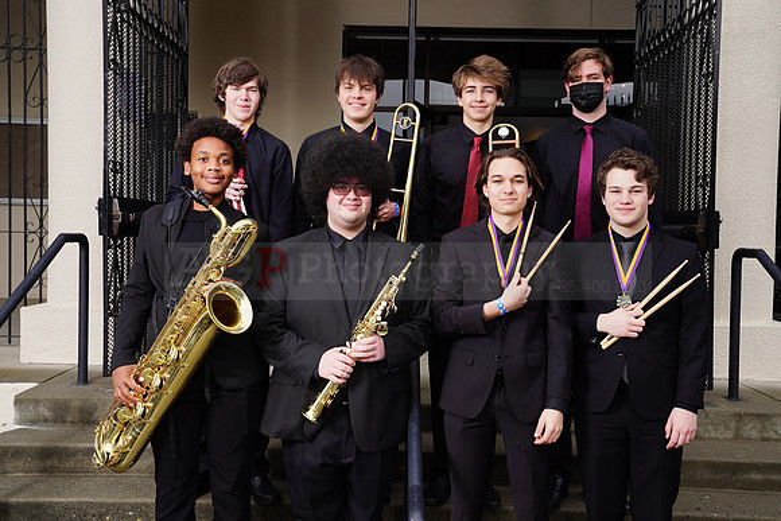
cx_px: 390
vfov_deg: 34.2
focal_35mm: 39
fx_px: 846
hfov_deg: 49.5
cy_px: 260
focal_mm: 39
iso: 200
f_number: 7.1
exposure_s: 1/200
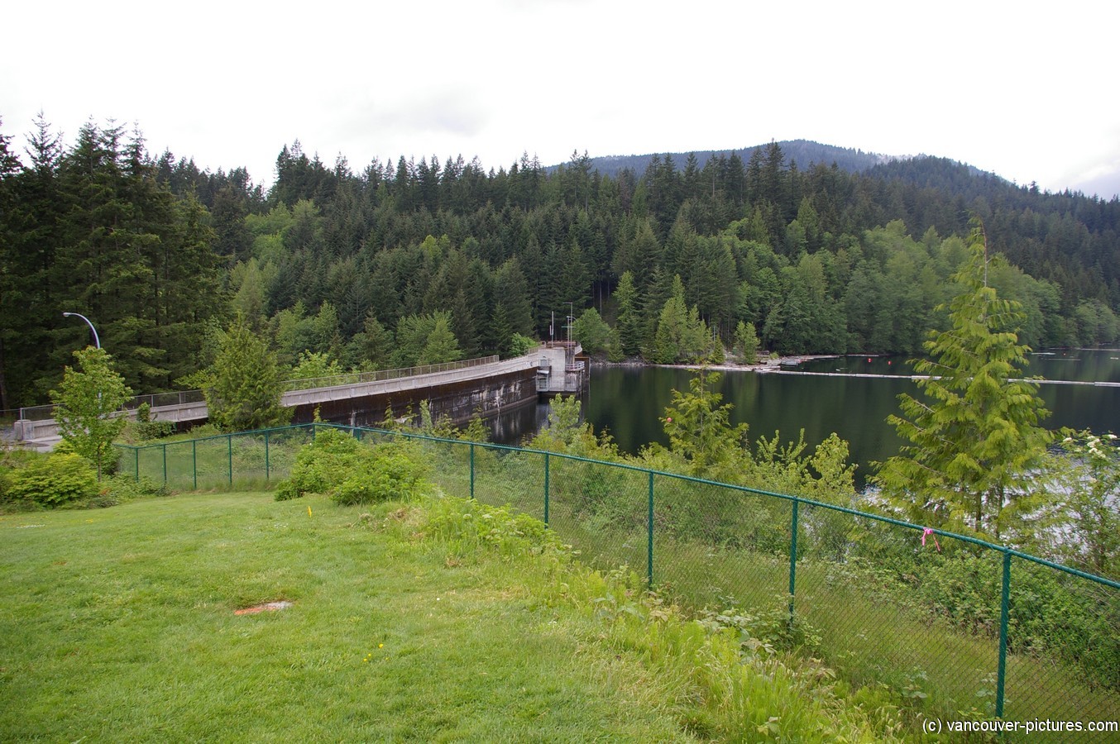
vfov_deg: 47.8
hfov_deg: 67.4
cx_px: 560
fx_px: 839
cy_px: 372
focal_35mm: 27
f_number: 6.7
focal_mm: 18
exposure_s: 1/180
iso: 200
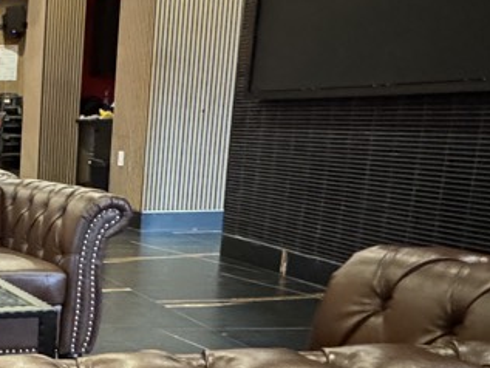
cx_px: -258
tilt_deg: -11.0
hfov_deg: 25.9
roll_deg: +0.6
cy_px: 257
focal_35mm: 53
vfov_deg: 27.3
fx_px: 751
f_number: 2.2
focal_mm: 2.22
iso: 1000
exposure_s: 1/40
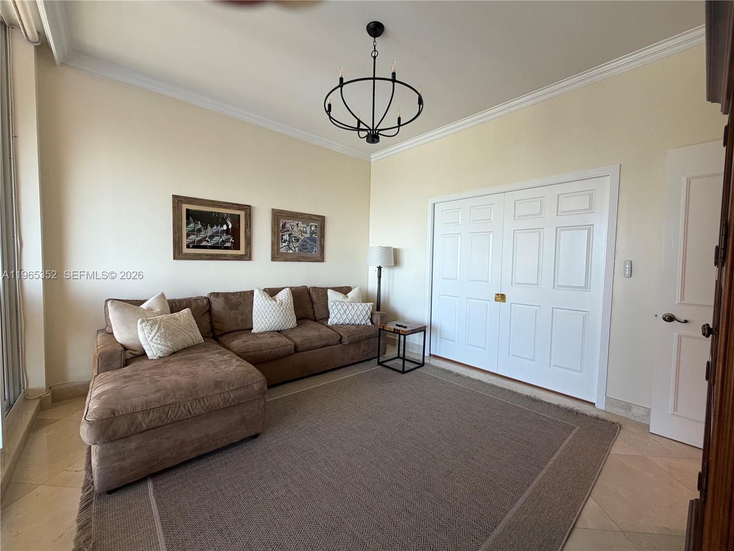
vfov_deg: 85.7
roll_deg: -1.1
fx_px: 297
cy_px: 276
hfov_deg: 102.1
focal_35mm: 14
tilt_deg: -3.0
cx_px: 367
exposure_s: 1/121
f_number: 2.2
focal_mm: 2.22
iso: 125
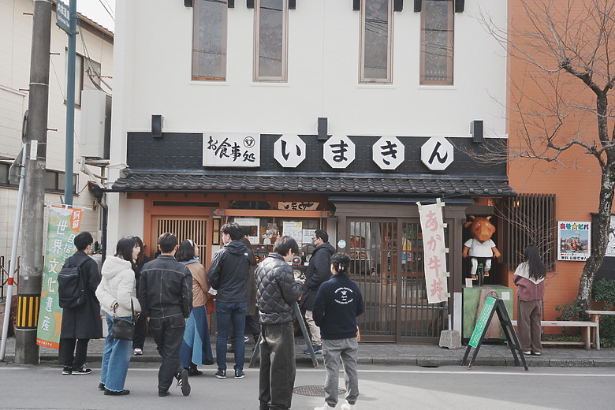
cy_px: 205
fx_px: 769
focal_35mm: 45
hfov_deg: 43.6
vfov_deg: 29.9
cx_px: 308
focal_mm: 45
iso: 100
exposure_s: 1/320
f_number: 4
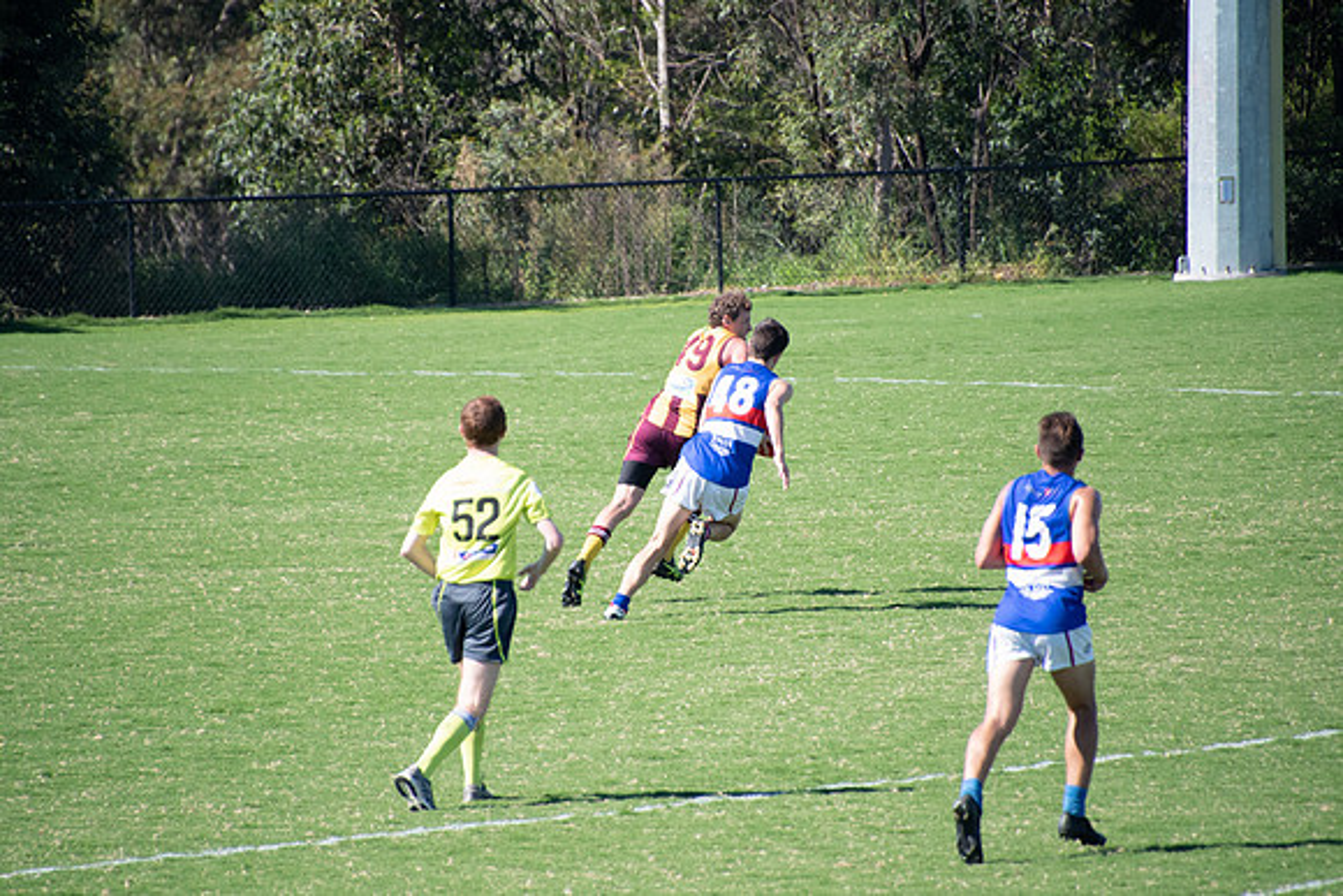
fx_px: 19589
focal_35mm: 525
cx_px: 672
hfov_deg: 3.9
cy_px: 448
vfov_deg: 2.6
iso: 640
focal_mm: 350
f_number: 6.3
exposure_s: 1/1250
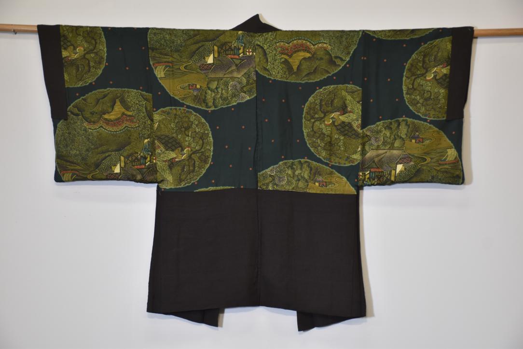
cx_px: 262
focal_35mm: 84
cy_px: 174
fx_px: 1220
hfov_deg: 24.2
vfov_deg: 16.3
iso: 400
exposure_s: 1/40
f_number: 4.8
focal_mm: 56
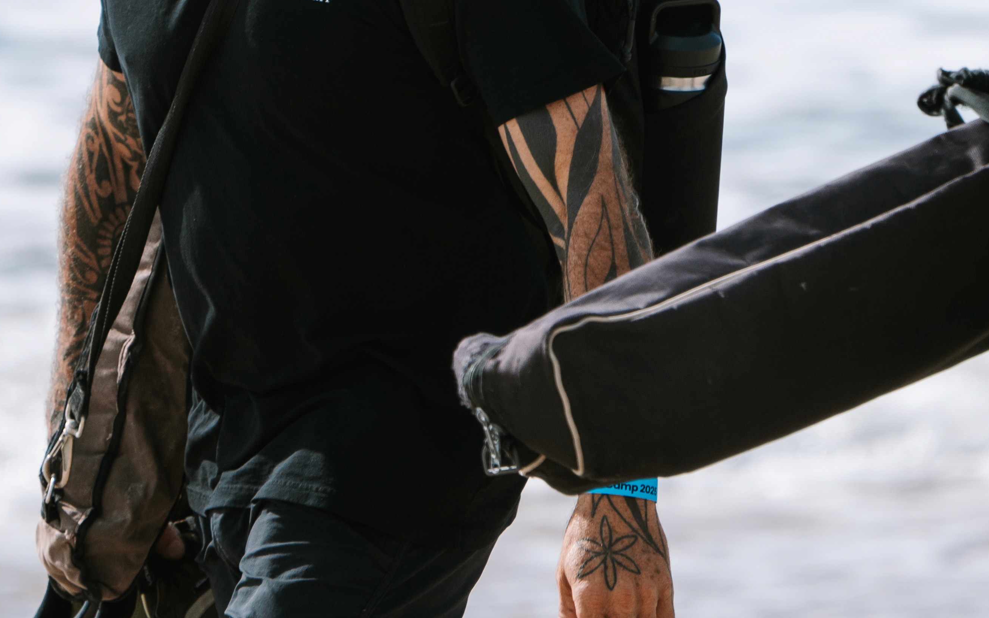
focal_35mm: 1629
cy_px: -229
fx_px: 43904
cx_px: 753
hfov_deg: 1.3
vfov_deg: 0.8
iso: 200
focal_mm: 600
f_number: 6.3
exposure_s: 1/1000
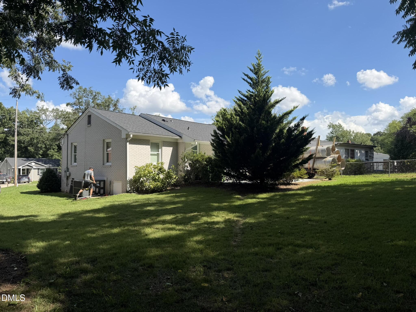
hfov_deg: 71.6
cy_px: 156
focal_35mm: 24
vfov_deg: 56.8
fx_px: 288
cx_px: 208
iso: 80
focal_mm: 6.76
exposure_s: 1/3279
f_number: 1.78
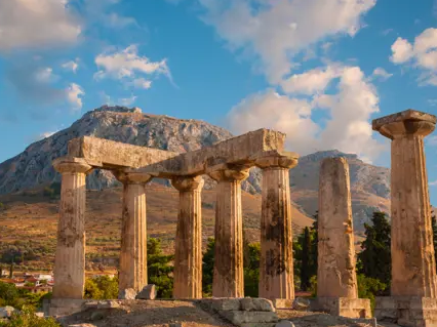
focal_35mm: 50
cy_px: 164
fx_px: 631
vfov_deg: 29.1
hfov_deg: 38.2
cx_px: 227
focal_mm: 30
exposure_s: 1/40
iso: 200
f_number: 16
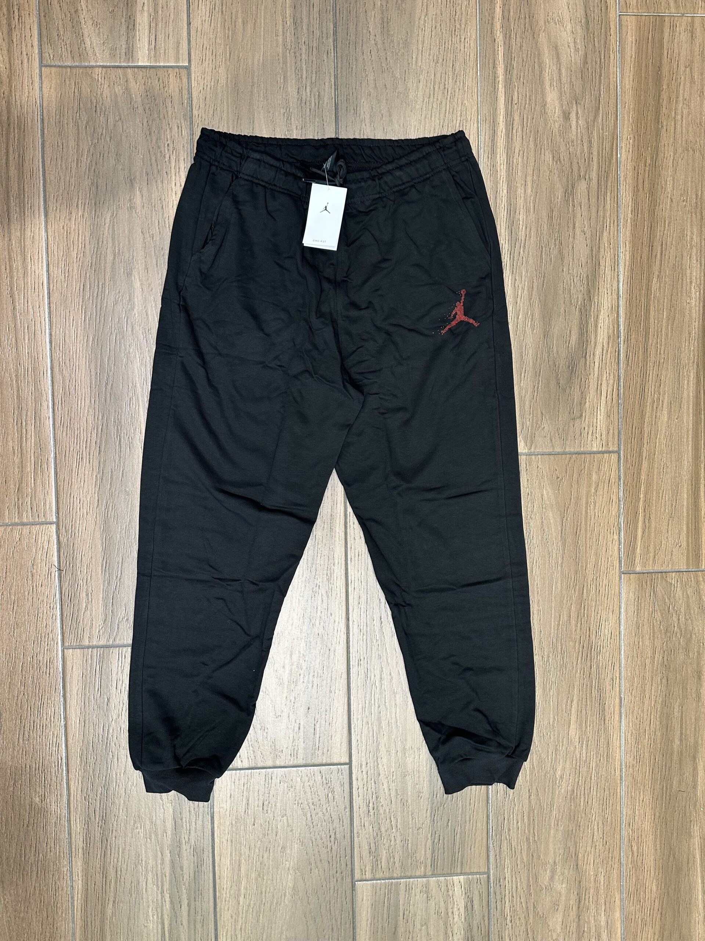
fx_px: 652
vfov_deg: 71.6
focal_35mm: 24
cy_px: 470
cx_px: 352
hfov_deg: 56.8
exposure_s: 1/50
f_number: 1.78
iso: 200
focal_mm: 6.86
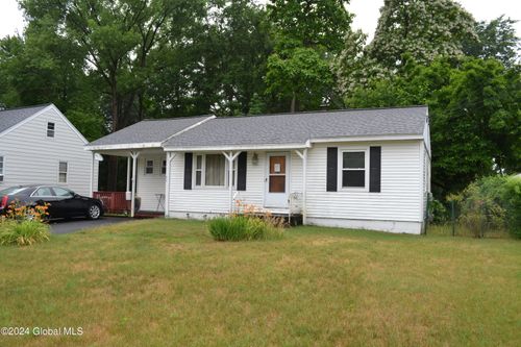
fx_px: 391
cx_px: 260
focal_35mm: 27
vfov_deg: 47.9
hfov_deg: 67.4
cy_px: 174
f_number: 5.6
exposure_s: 1/125
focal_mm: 18
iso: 100
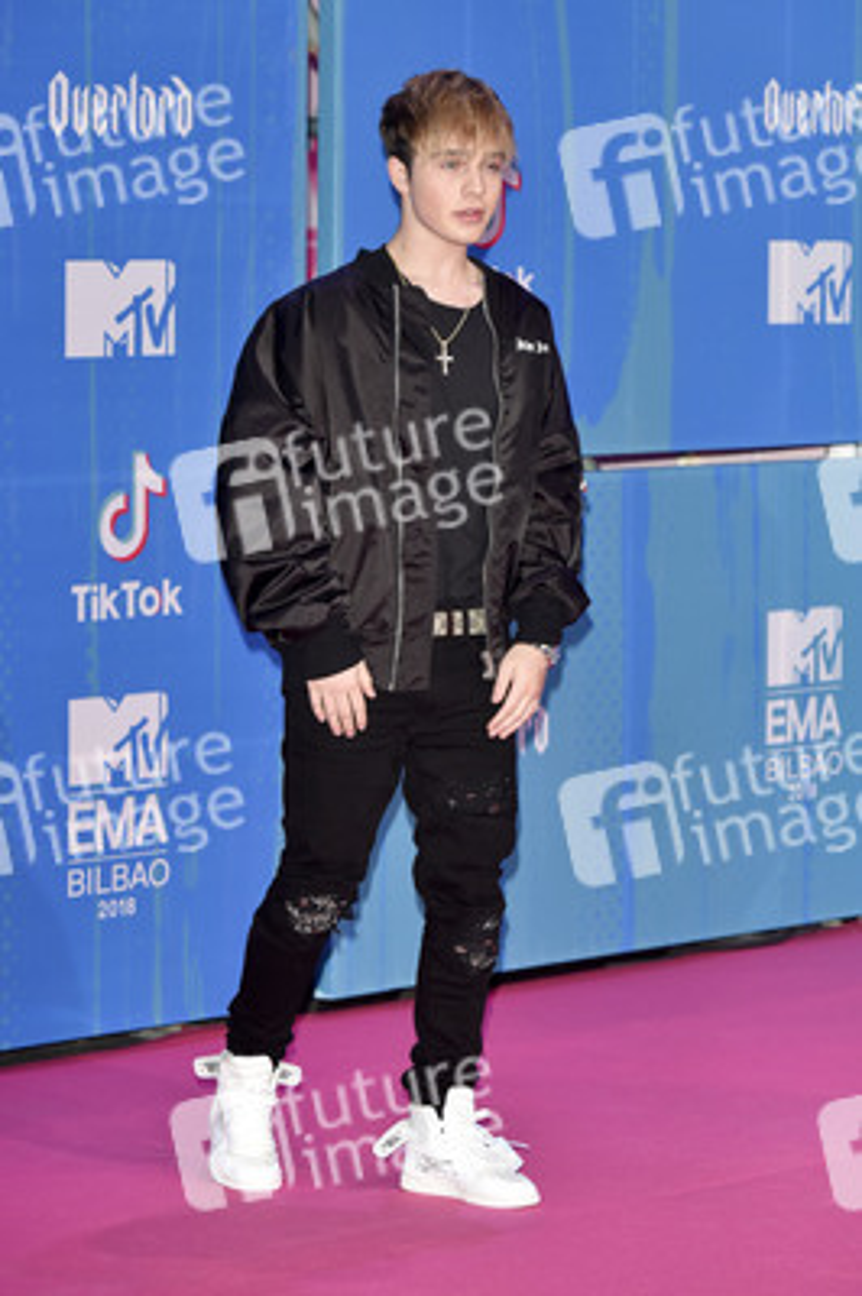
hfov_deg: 10.5
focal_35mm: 130
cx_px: 431
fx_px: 4677
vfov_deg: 15.8
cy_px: 648
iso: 2000
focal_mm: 130
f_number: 4.5
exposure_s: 1/320
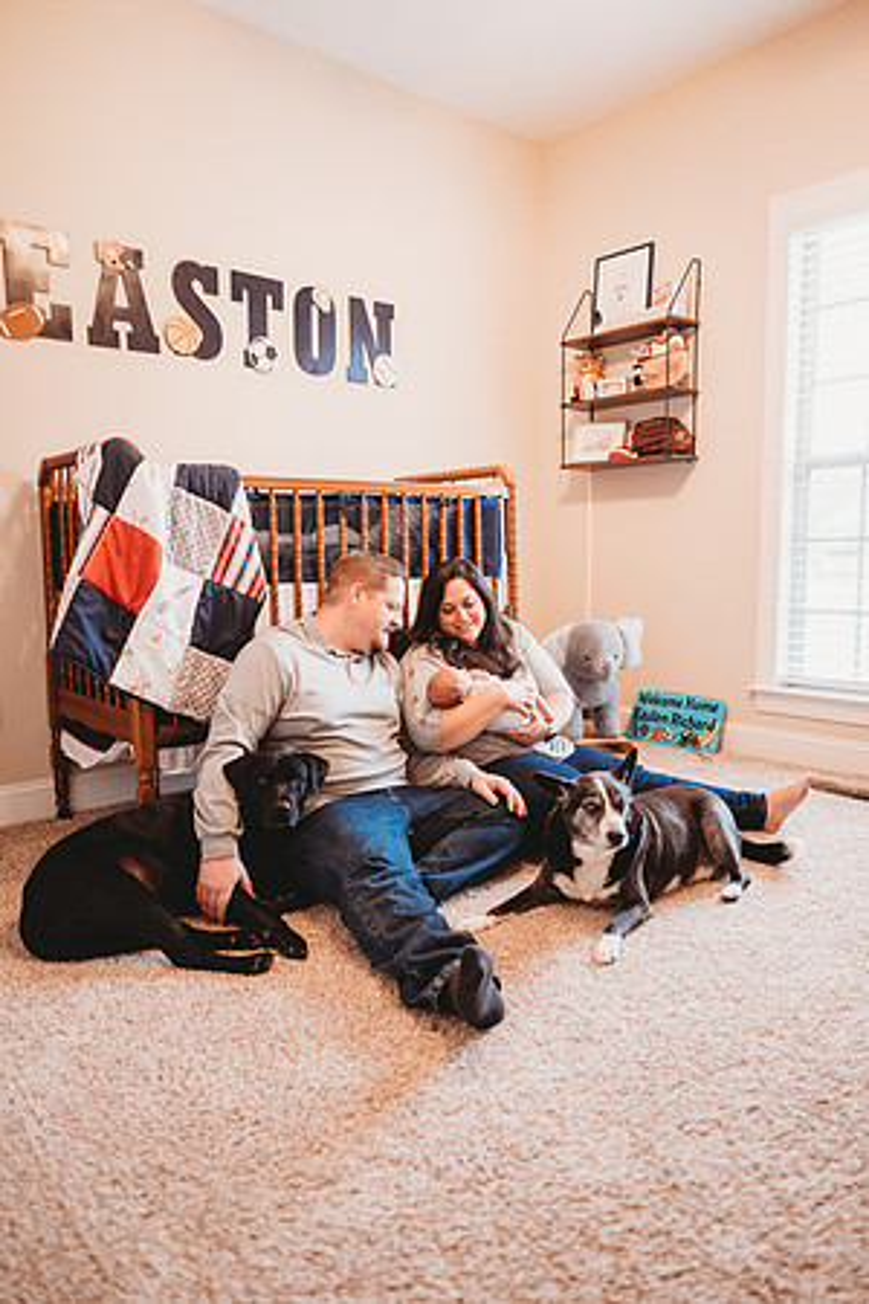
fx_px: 869
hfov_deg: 53.1
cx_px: 434
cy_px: 652
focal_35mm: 24
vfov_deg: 73.7
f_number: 2.2
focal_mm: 24
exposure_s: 1/160
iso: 800
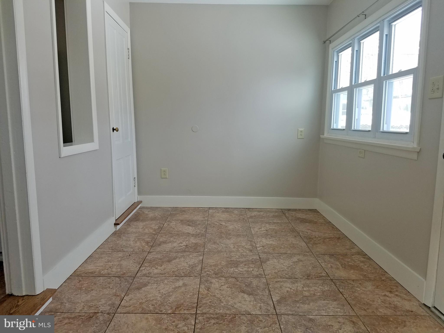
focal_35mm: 26
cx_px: 222
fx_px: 333
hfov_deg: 67.3
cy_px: 166
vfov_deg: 53.1
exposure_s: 1/139
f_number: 1.7
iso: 50
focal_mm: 4.2
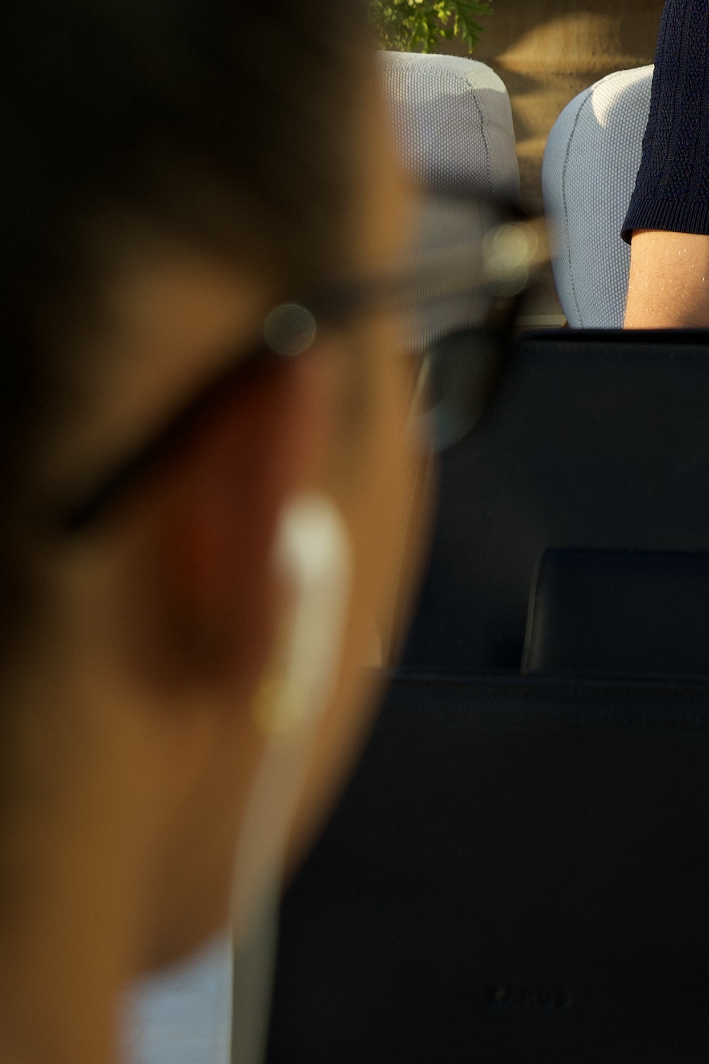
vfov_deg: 14.8
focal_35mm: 135
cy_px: -153
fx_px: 3987
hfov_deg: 10.0
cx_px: 880
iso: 200
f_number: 5
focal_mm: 44
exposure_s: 1/200
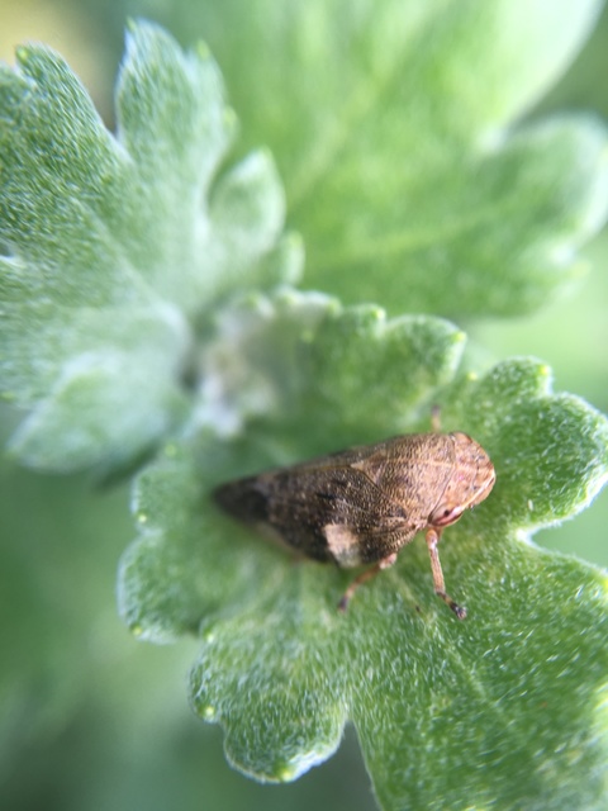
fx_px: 679
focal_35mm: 29
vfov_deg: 61.7
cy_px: 406
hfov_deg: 48.2
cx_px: 304
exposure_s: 1/100
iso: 25
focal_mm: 4.15
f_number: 2.2
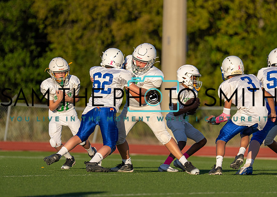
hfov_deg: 4.8
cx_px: 179
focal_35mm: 417
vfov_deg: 3.5
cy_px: 101
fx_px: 3277
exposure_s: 1/4000
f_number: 2.8
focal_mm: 200
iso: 200
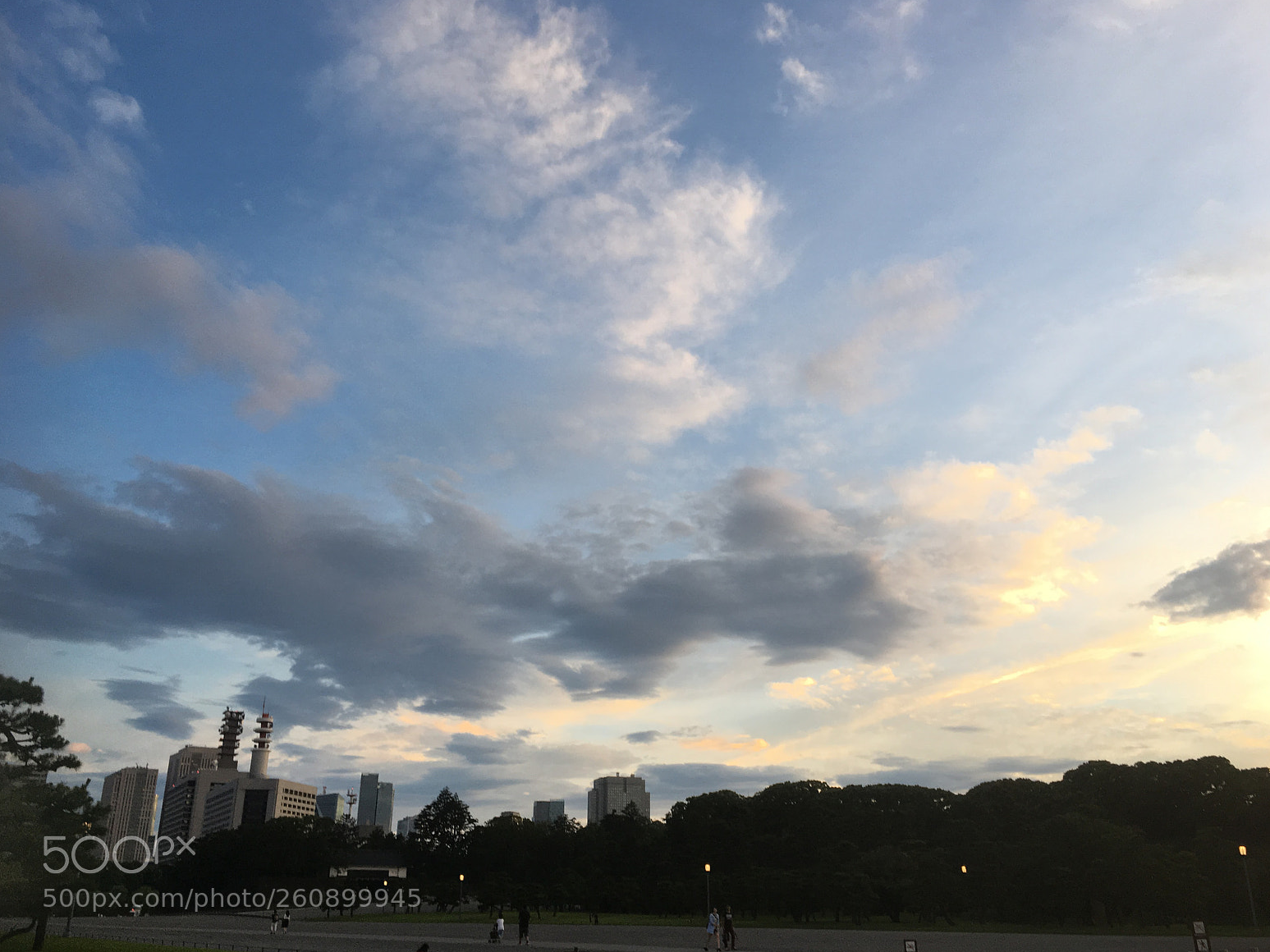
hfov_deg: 60.0
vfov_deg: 46.8
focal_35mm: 30
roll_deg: -1.0
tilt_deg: +18.7
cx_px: 649
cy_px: 470
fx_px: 1101
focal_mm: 4.15
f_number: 2.2
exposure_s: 1/120
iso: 32
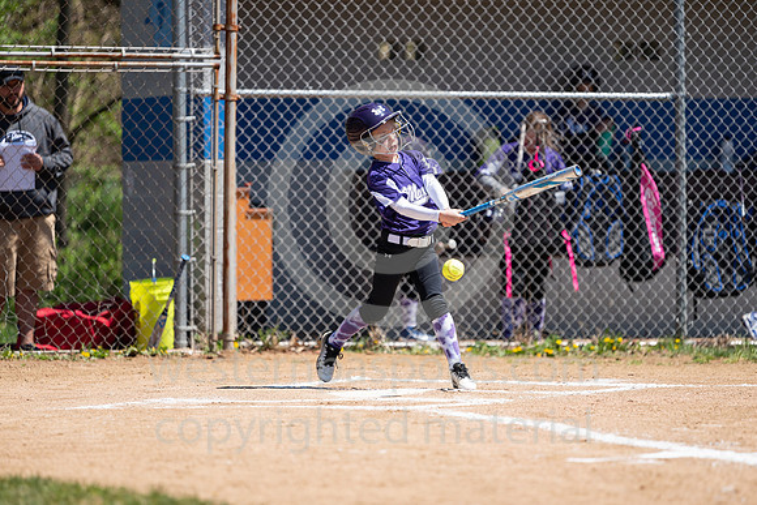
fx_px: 4206
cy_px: 252
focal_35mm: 200
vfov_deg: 6.9
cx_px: 378
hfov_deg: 10.3
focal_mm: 200
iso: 200
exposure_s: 1/2500
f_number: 3.2
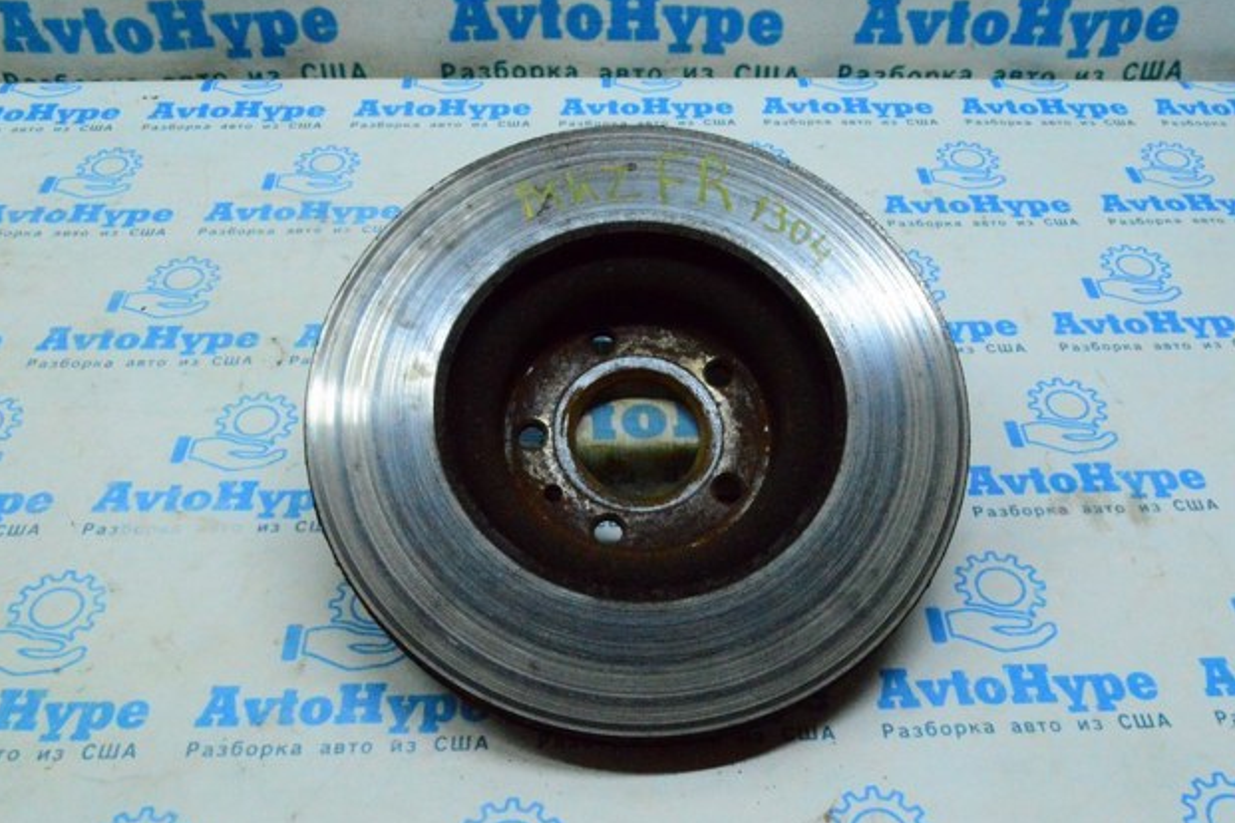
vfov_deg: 37.3
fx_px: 1218
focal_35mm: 36
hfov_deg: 53.8
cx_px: 632
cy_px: 411
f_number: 25
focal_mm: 23
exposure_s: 1/100
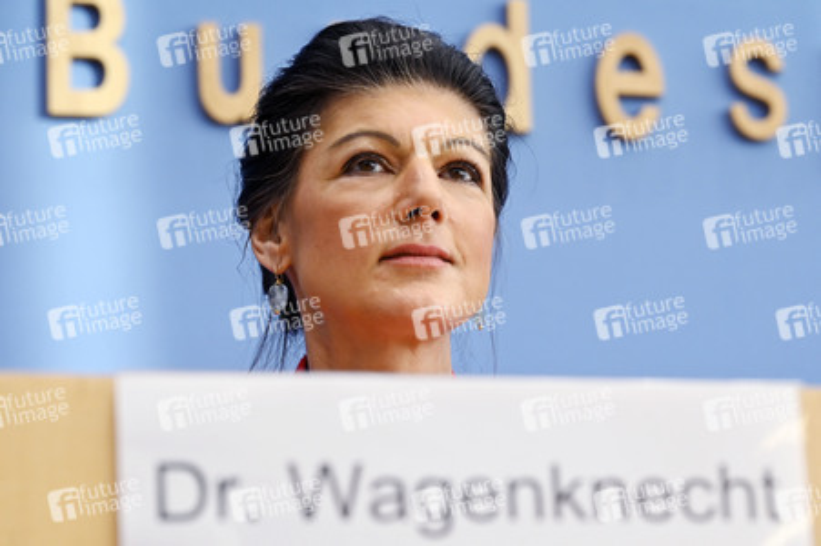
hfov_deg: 17.1
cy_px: 273
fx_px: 2735
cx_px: 410
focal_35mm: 120
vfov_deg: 11.4
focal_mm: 120
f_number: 7.1
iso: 2000
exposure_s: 1/320
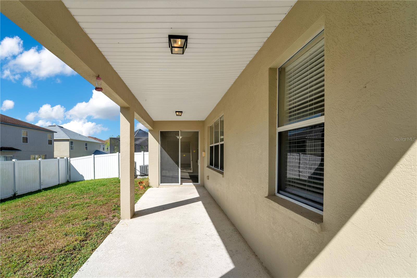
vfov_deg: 81.2
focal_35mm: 14
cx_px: 208
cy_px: 139
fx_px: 162
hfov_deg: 104.3
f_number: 7.1
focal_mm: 14
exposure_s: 1/500
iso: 100
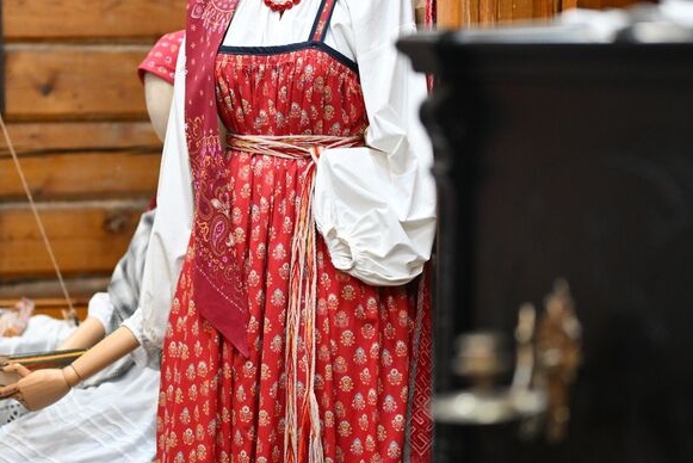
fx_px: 1656
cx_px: 308
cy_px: 230
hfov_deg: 23.6
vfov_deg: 15.9
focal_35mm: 86
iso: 2500
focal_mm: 50
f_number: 1.8
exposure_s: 1/640
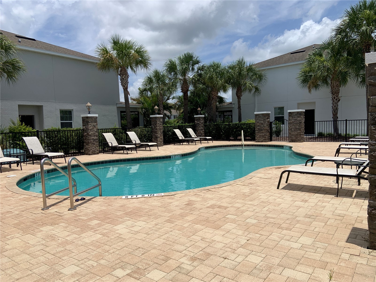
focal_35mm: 26
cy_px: 141
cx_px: 188
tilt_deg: -2.5
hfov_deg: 67.3
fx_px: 282
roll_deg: +1.9
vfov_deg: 53.1
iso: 25
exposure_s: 1/4673
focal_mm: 4.25
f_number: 1.8
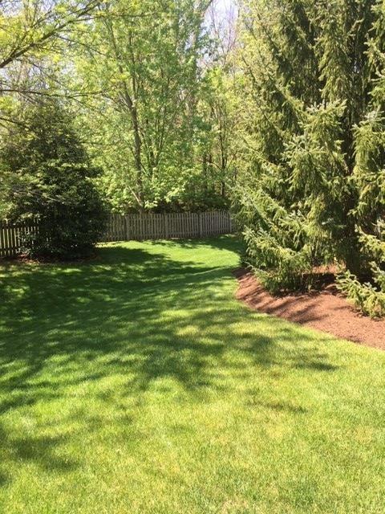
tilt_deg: -5.9
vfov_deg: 61.7
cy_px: 257
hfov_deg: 48.2
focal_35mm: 29
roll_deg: +2.7
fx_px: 430
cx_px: 192
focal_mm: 4.15
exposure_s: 1/322
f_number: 2.2
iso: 25
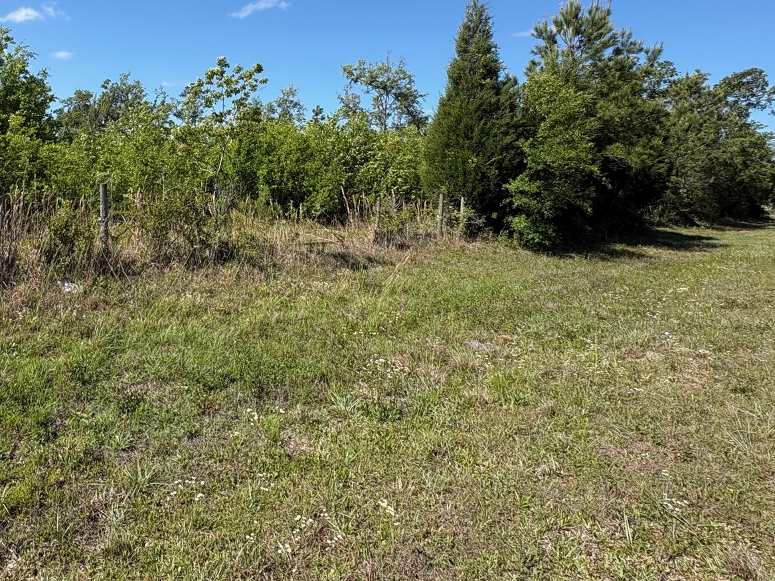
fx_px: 537
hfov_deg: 68.3
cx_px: 222
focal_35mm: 24
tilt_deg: -0.9
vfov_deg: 55.4
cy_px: 187
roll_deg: -2.5
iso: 50
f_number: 2.2
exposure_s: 1/1299
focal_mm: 2.22
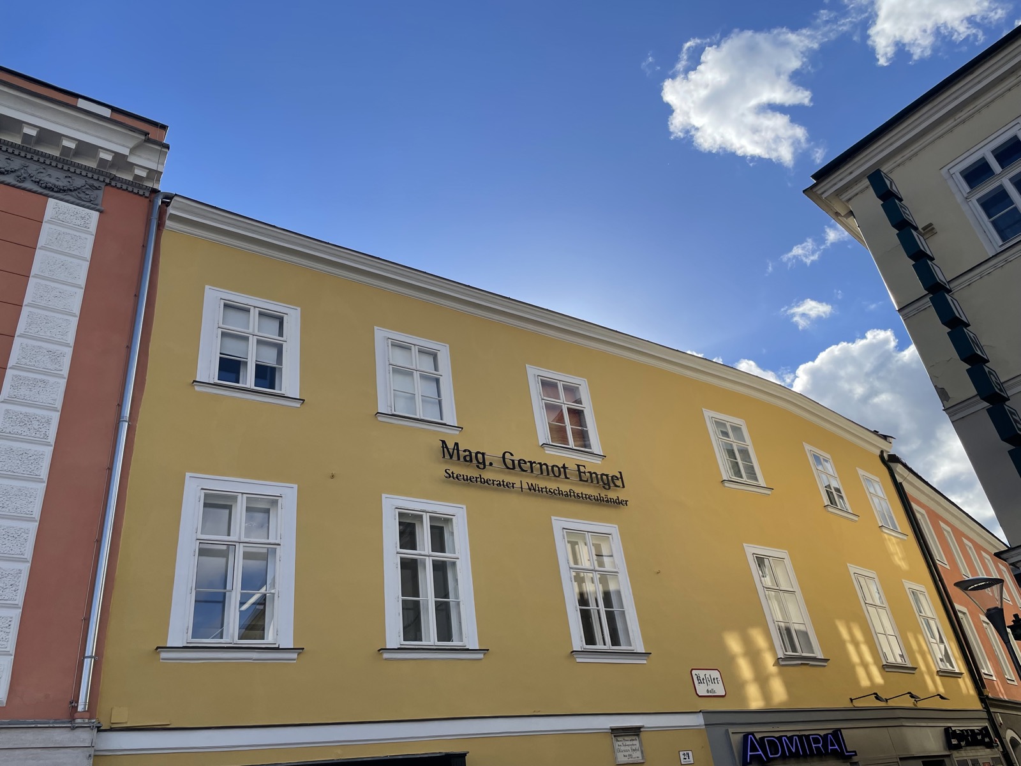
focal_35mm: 26
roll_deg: +8.3
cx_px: 510
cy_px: 383
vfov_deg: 53.1
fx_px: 767
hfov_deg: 67.3
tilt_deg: +33.9
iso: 32
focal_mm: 4.2
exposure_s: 1/3731
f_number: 1.6
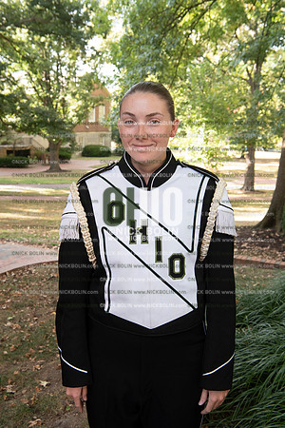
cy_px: 214
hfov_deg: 30.5
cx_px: 142
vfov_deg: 44.5
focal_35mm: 44
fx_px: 522
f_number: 8
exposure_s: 1/100
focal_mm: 44
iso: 800
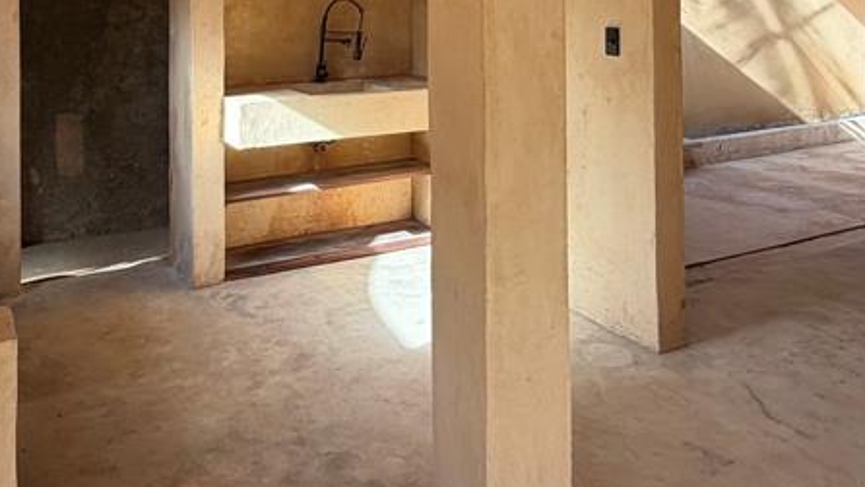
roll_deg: +0.6
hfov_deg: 56.6
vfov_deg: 30.9
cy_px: -17
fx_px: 803
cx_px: 405
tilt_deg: +1.1
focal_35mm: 35
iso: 50
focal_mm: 2.22
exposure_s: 1/132
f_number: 2.2
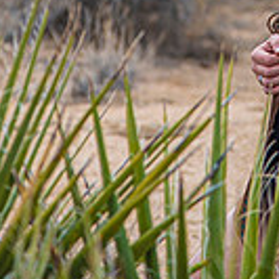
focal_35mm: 345
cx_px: 250
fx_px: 3146
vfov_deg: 5.0
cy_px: -96
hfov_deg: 5.1
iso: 100
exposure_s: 1/1600
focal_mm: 120
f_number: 4
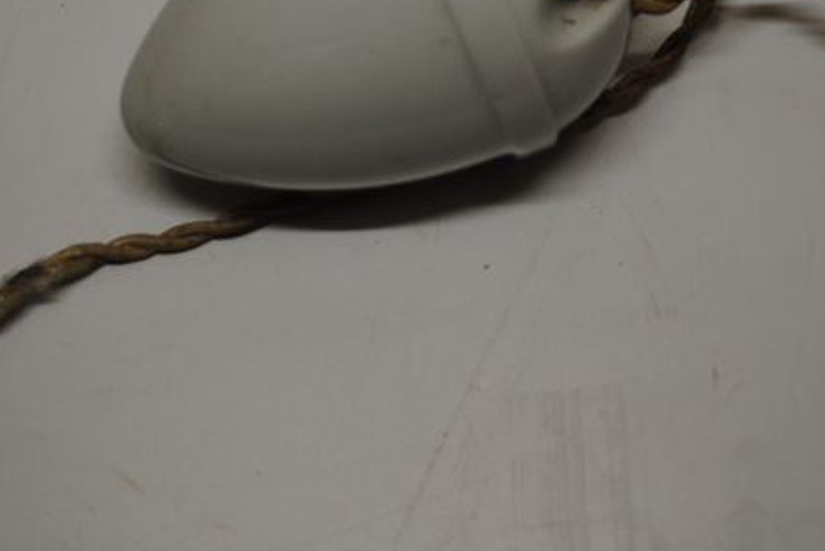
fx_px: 1903
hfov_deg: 24.4
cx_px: 458
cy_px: 1
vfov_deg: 16.2
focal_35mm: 83
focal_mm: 24
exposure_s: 1/40
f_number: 4
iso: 200
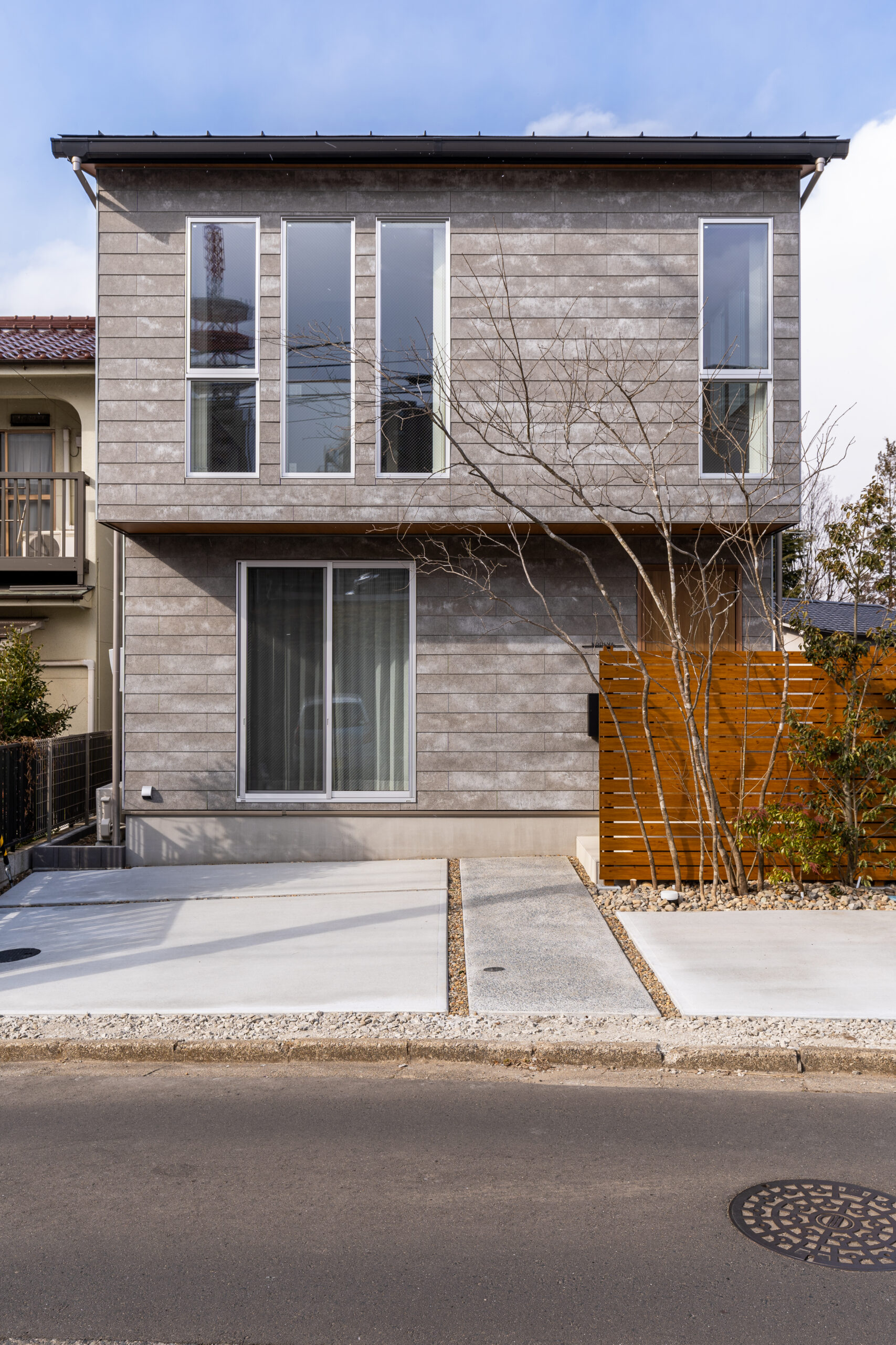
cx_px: 448
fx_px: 1157
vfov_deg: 60.3
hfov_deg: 42.3
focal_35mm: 31
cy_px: 672
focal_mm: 31
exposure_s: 1/80
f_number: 9
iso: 100
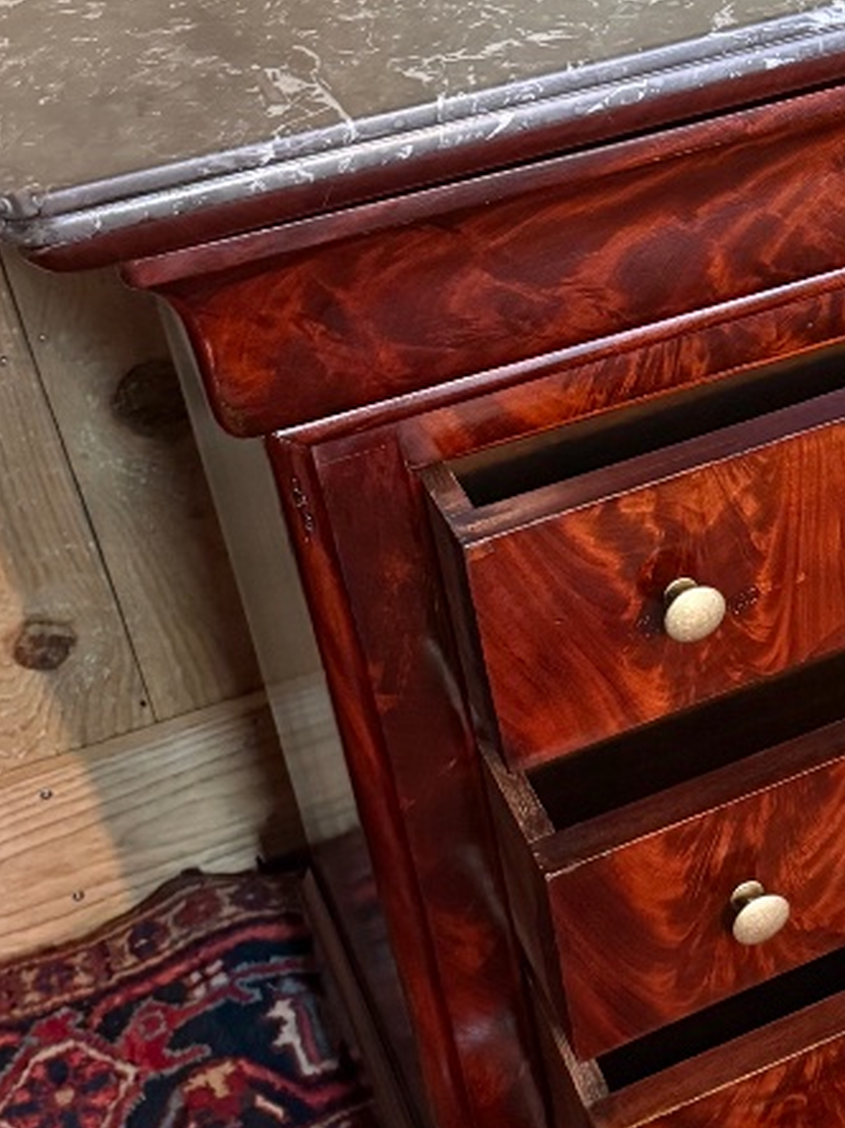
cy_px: 410
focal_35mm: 65
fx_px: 2117
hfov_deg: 21.4
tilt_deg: -33.6
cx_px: 932
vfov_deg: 29.7
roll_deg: +3.6
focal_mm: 6.76
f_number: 1.78
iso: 640
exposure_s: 1/33
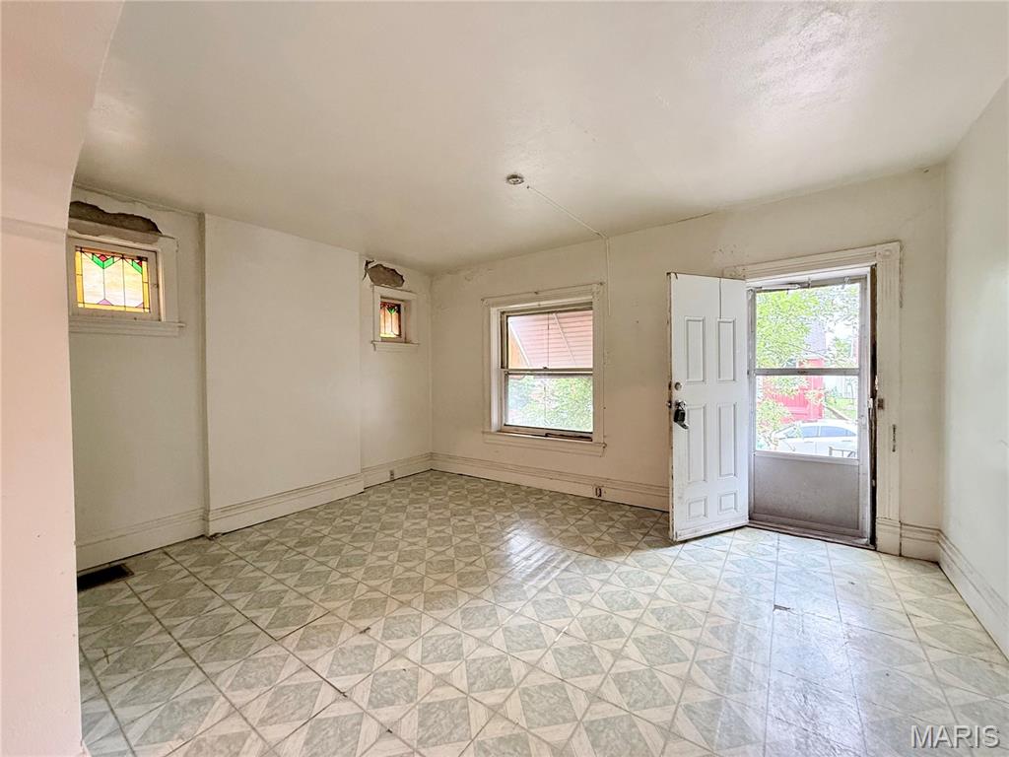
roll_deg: +0.5
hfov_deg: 102.1
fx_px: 408
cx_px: 504
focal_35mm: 14
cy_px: 378
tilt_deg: -0.6
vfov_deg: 85.7
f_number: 2.2
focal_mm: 2.22
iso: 400
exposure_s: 1/60
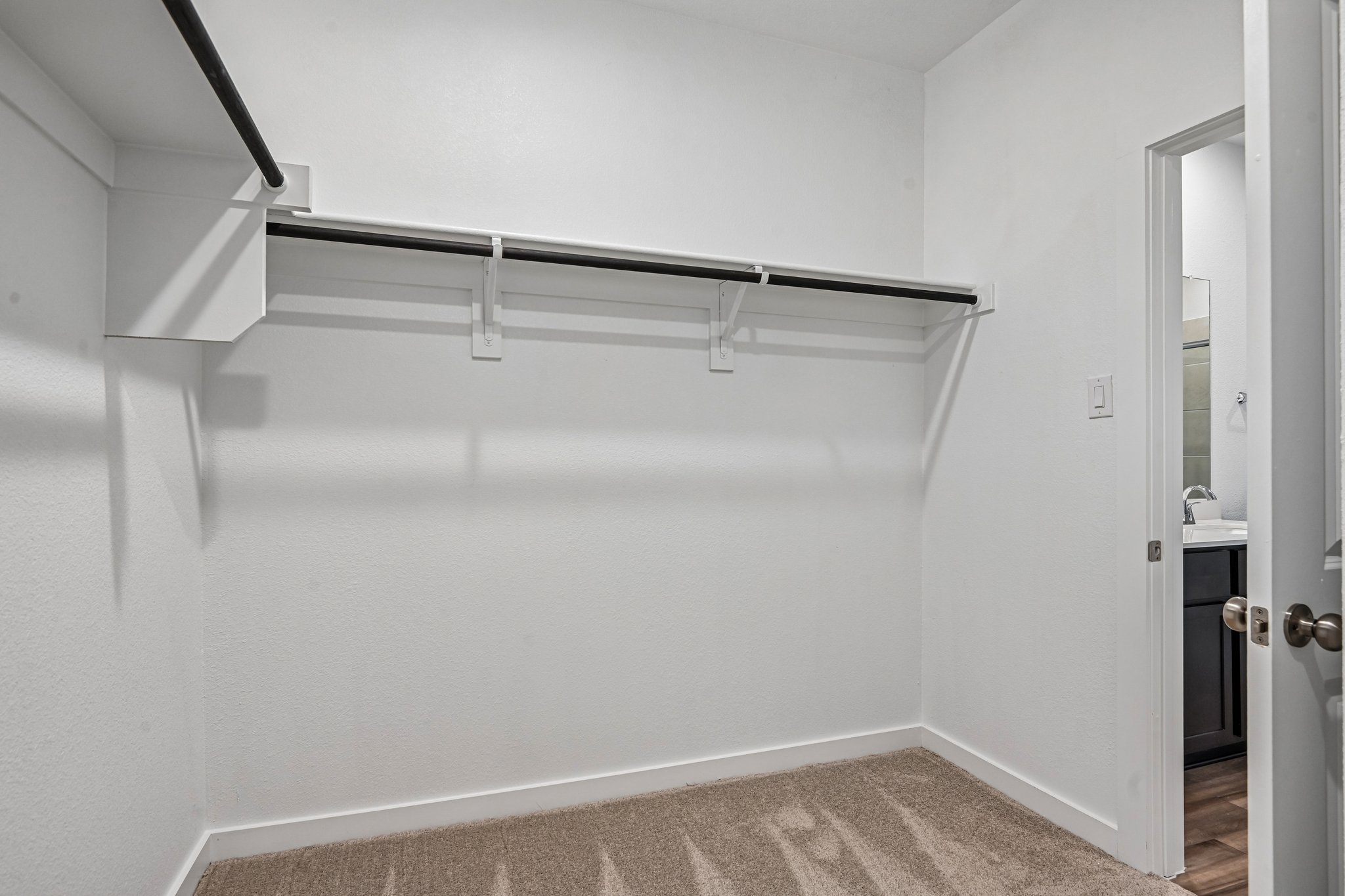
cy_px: 448
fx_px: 672
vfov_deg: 67.4
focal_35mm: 18
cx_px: 672
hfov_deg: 90.0
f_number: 8
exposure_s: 1/15
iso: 400
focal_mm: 18
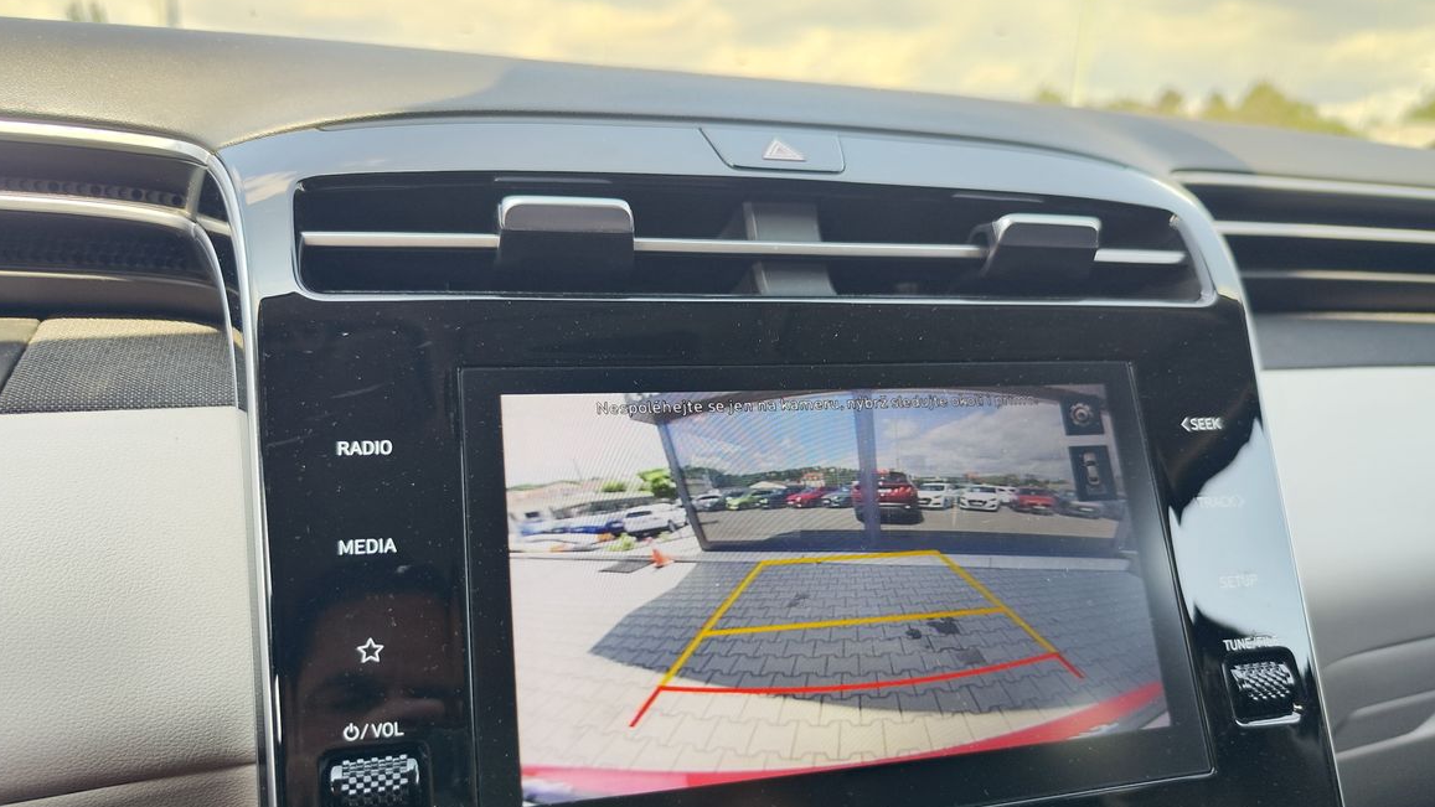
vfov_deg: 44.2
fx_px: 989
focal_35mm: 26
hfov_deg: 71.9
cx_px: 732
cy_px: 481
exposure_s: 1/124
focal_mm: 7.01
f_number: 1.69
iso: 50
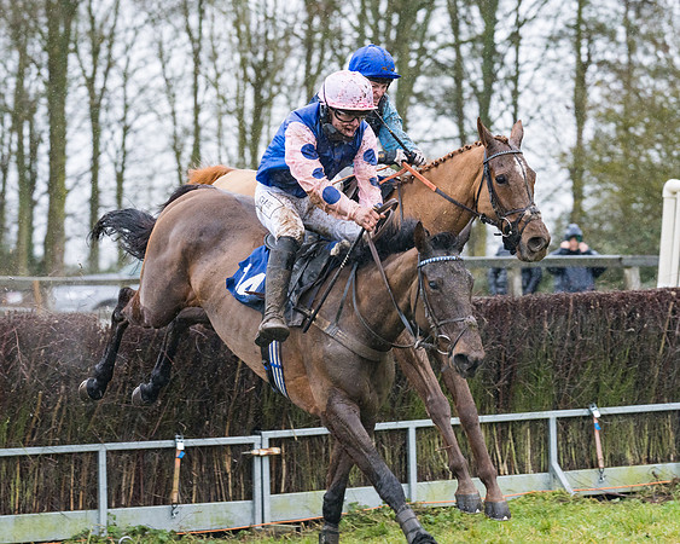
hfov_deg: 11.1
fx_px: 3499
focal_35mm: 174
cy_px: 233
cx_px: 343
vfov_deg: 8.9
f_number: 4
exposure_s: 1/1000
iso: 1600
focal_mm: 135
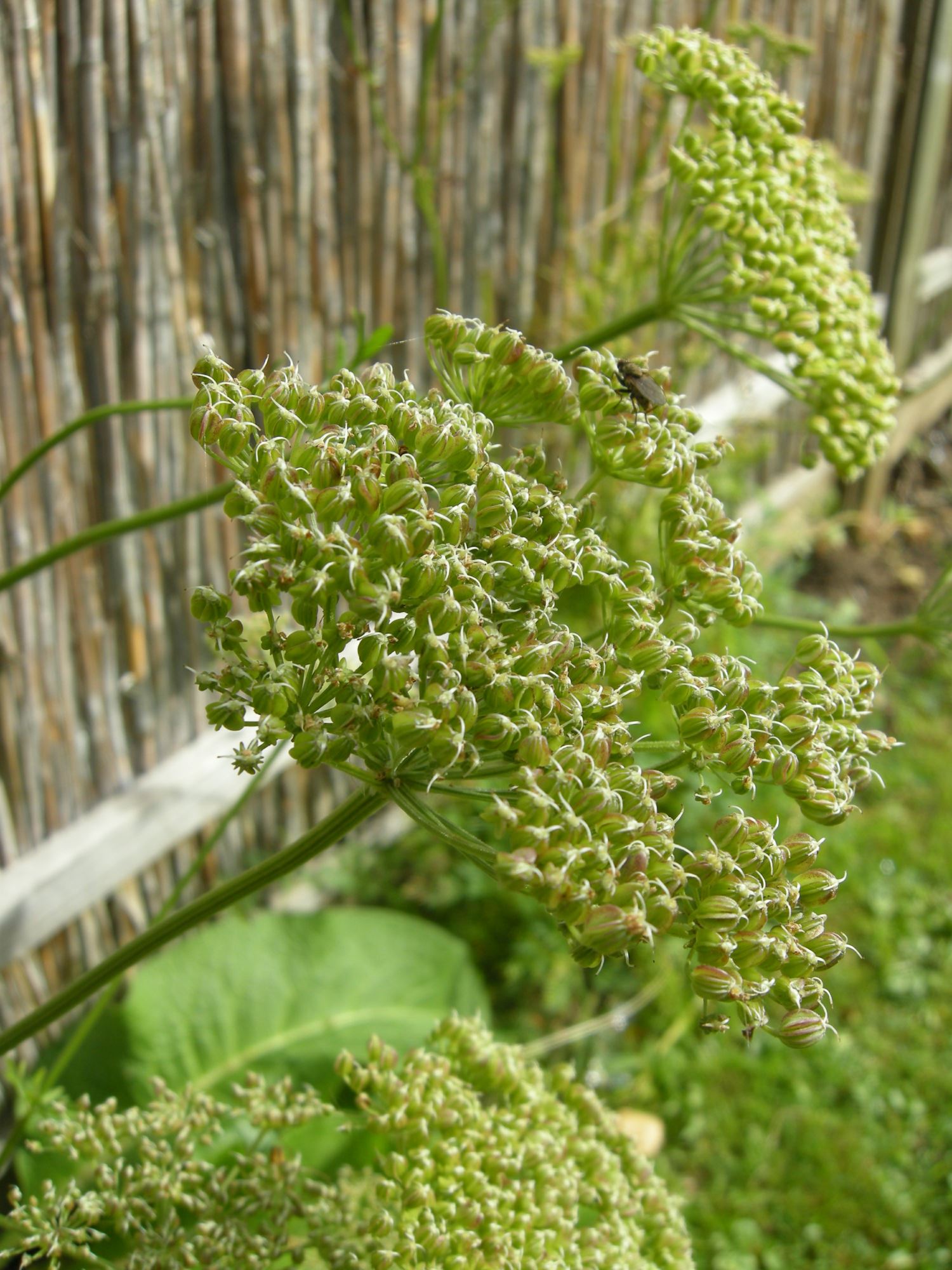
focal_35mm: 35
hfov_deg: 40.7
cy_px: 635
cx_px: 476
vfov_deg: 52.6
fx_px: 1283
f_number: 4.8
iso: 64
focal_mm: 7.5
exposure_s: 1/173
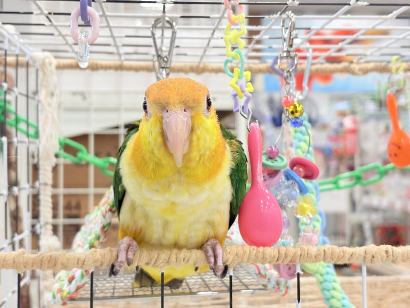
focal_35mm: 52
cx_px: 205
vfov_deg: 28.0
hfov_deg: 36.8
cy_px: 154
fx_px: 616
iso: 125
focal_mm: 5.96
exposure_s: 1/100
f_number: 1.6
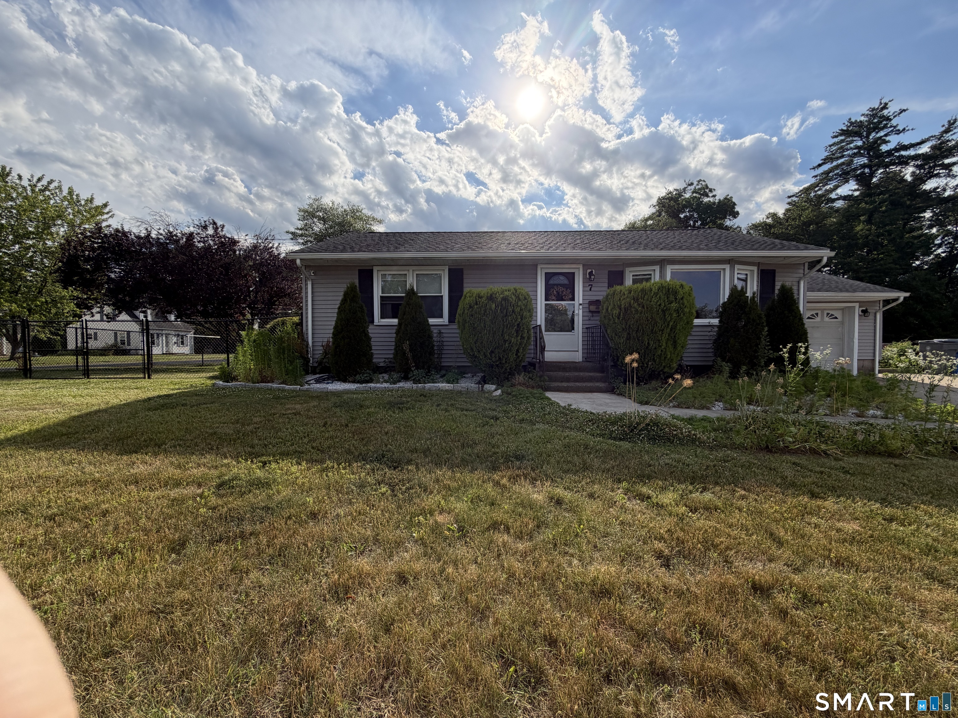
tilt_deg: -1.9
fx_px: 387
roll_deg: +0.6
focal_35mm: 14
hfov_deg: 102.1
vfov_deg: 85.7
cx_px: 479
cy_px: 359
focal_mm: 2.22
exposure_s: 1/1656
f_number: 2.2
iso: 32
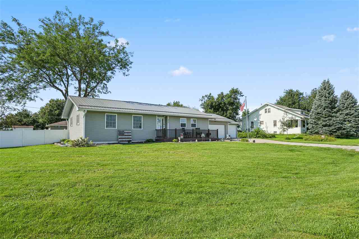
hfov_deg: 90.0
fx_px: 179
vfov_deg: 67.4
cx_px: 180
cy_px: 120
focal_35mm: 18
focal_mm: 18
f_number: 8
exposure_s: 1/2000
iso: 800
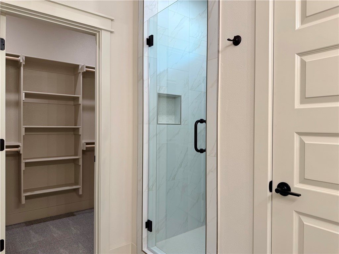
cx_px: 170
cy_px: 127
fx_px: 235
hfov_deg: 71.6
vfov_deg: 56.8
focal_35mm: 24
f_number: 1.78
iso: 125
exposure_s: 1/120
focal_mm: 6.76
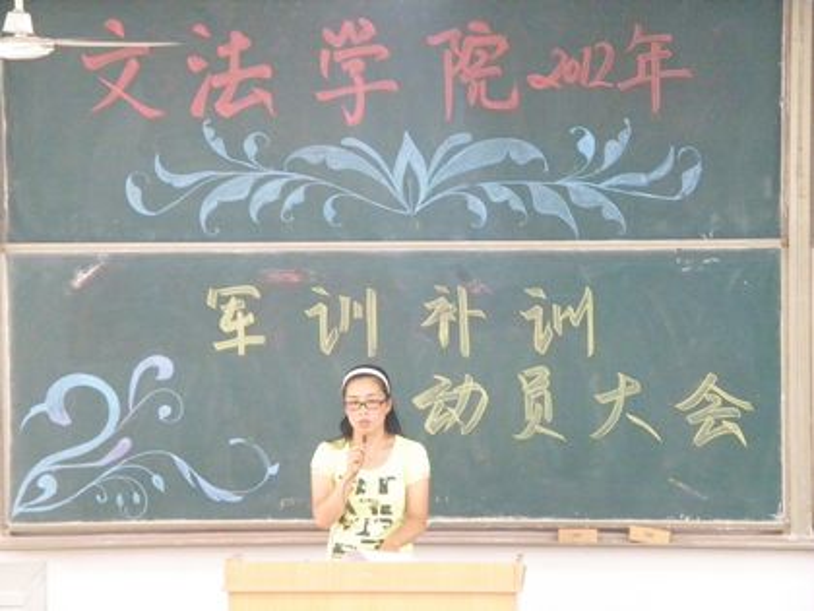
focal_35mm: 170
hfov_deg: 11.6
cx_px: 407
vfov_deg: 8.7
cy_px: 306
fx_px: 3998
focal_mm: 30.13
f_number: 4.3
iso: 1600
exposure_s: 1/40
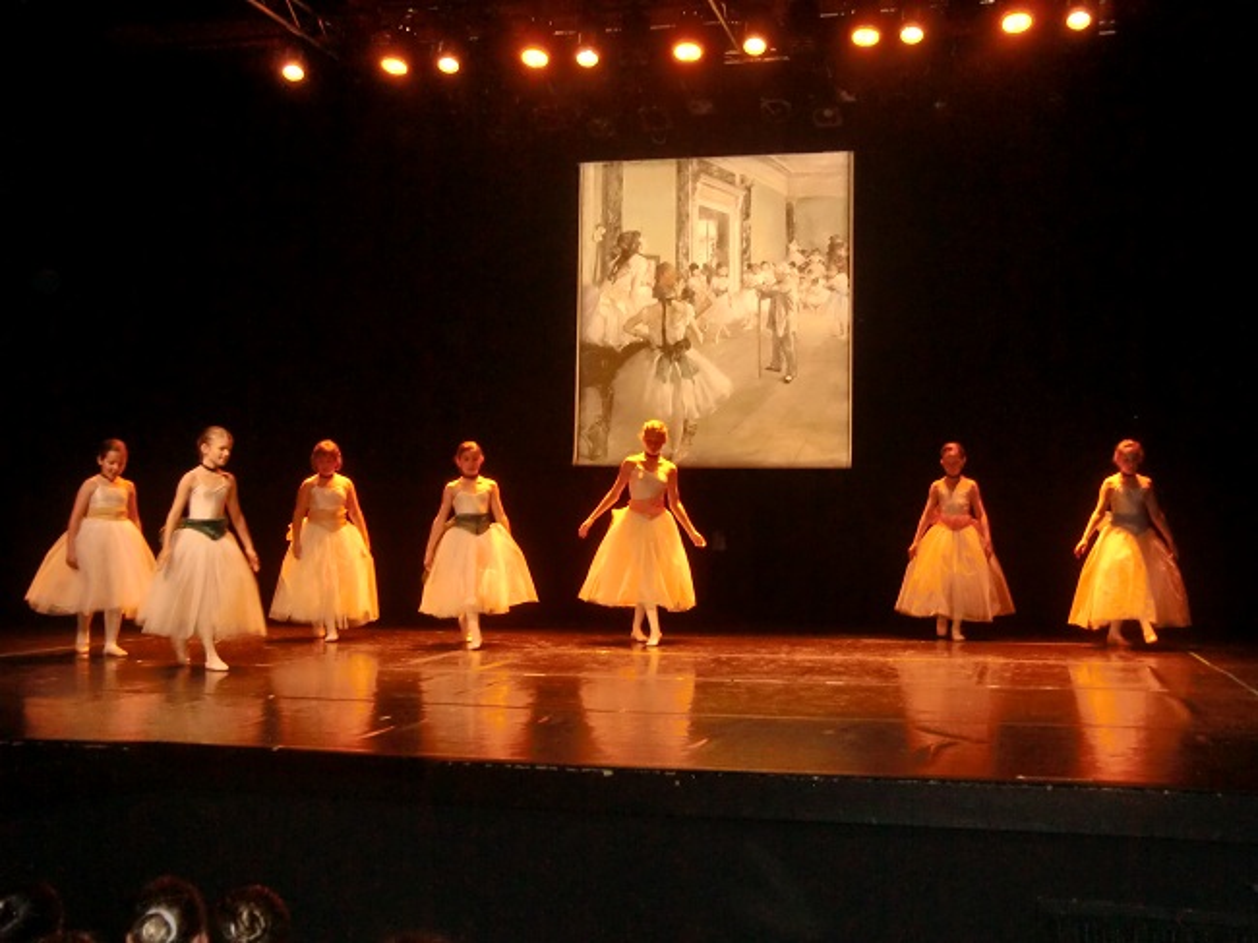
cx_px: 629
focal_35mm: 40
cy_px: 472
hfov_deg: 46.8
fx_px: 1453
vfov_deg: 35.9
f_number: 3.8
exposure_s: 1/30
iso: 400
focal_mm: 7.1
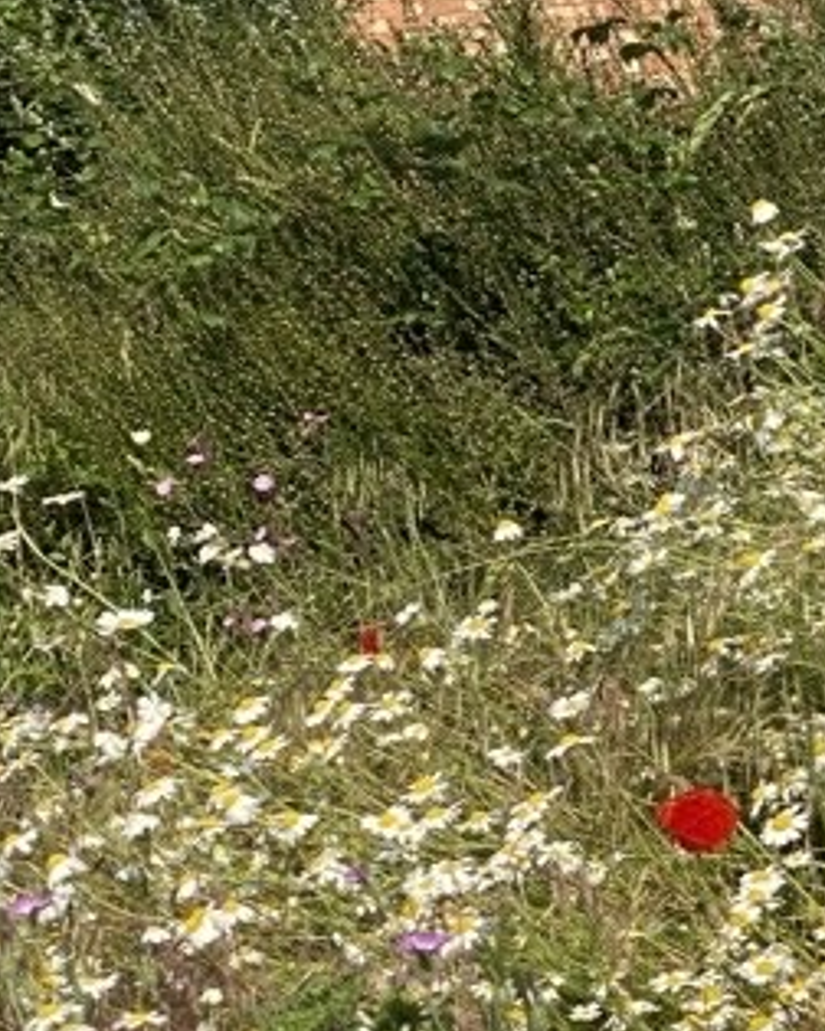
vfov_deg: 12.0
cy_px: 527
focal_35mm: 161
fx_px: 4914
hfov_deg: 9.4
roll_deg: +2.2
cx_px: 1192
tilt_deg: +5.0
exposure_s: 1/1332
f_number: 2
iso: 20
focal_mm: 6
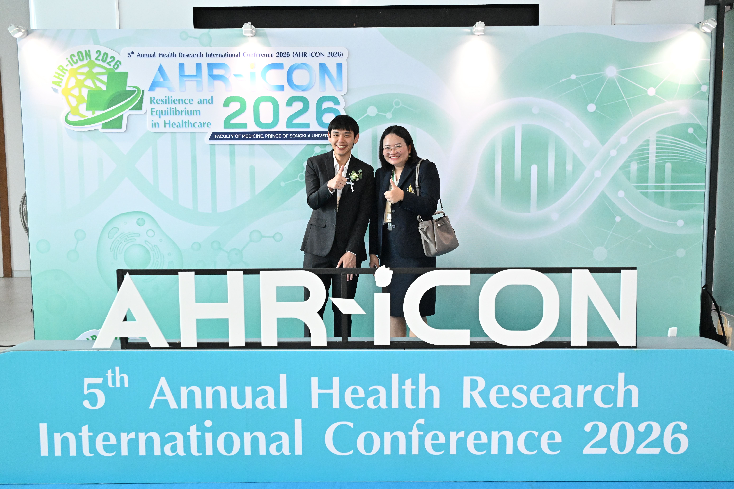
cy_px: 244
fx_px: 632
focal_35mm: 31
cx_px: 367
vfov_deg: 42.3
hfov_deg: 60.3
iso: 6400
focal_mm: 31
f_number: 4
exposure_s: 1/640
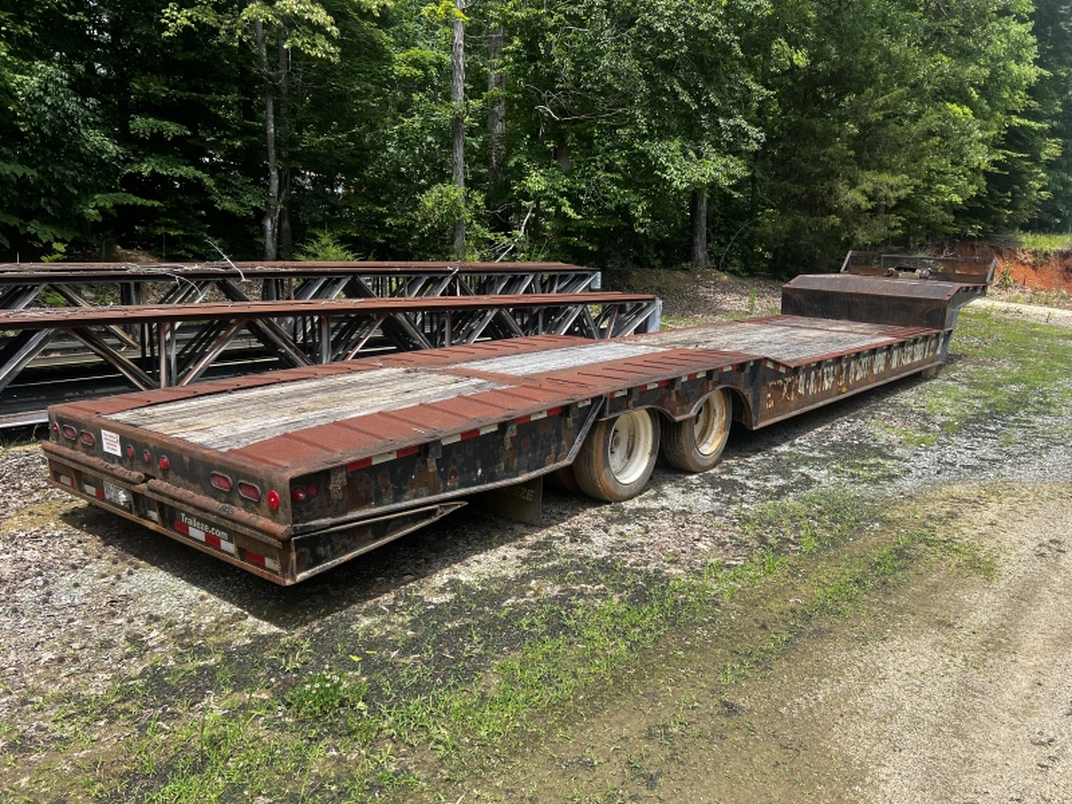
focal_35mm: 26
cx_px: 536
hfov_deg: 67.3
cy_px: 402
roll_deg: -2.1
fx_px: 805
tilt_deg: -6.1
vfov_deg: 53.1
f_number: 1.5
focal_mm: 5.7
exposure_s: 1/1431
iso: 50
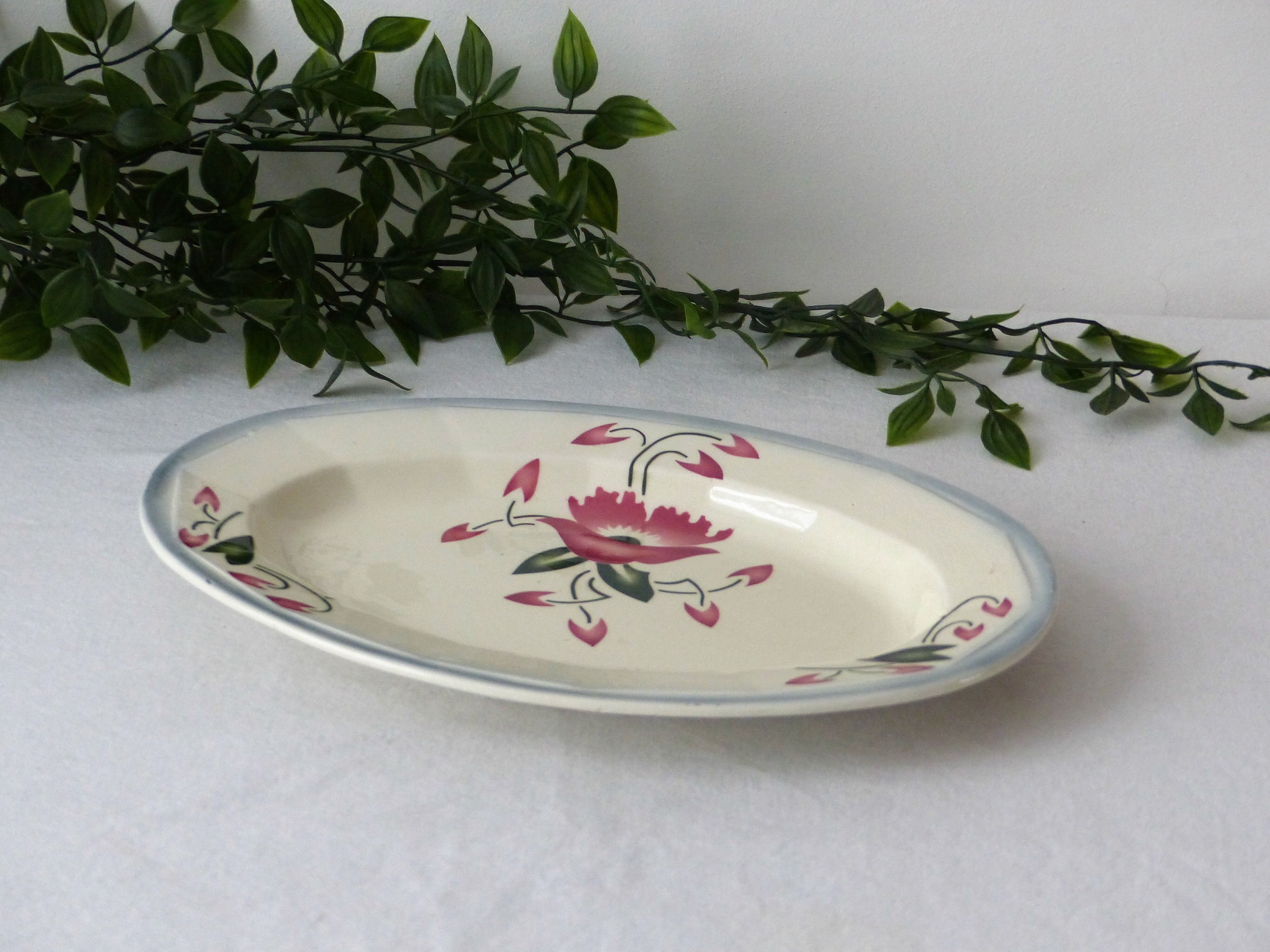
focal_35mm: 104
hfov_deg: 18.9
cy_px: 476
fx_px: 3816
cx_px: 635
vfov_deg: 14.2
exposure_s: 1/50
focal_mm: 17.4
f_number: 2.8
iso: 400
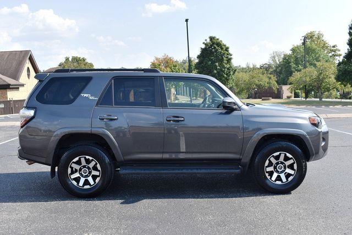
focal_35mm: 36
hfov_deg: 53.1
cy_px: 118
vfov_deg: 36.9
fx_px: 352
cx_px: 176
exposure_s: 1/250
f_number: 8
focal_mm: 24
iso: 200
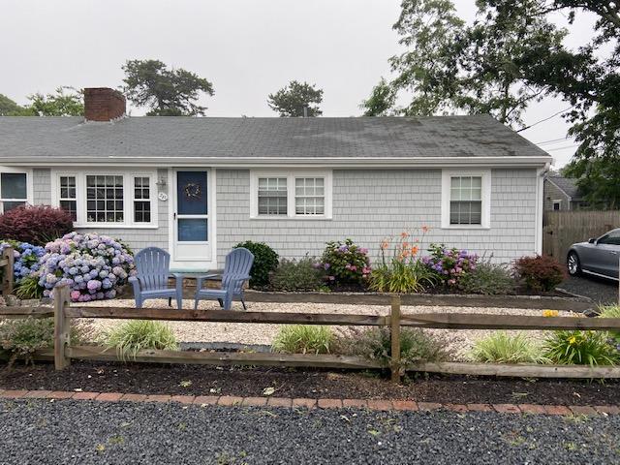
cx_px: 310
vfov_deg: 53.1
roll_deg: -0.1
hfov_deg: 67.3
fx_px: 466
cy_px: 232
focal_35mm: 26
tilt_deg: -2.8
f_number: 1.8
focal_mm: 4.25
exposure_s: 1/121
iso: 40
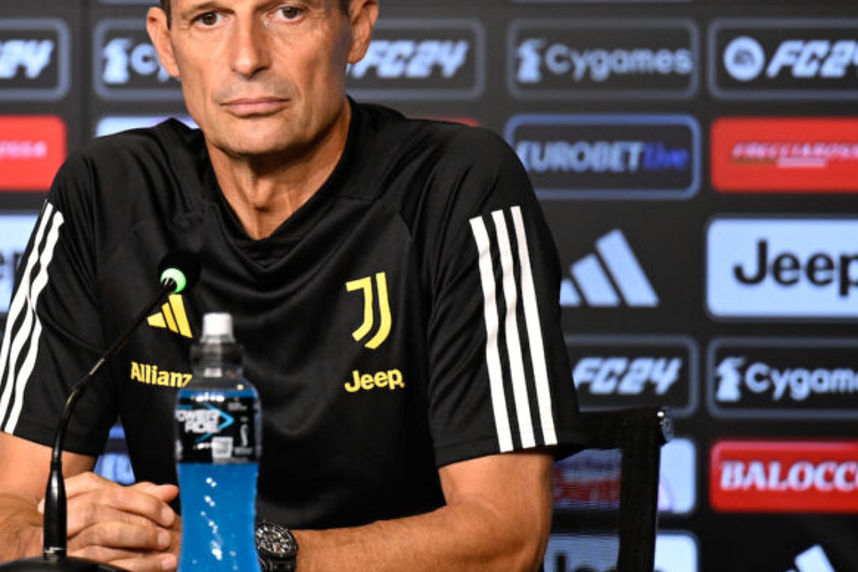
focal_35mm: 528
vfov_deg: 2.6
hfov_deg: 3.9
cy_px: 176
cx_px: 195
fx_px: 12583
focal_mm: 200
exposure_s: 1/400
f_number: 2.8
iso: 1600
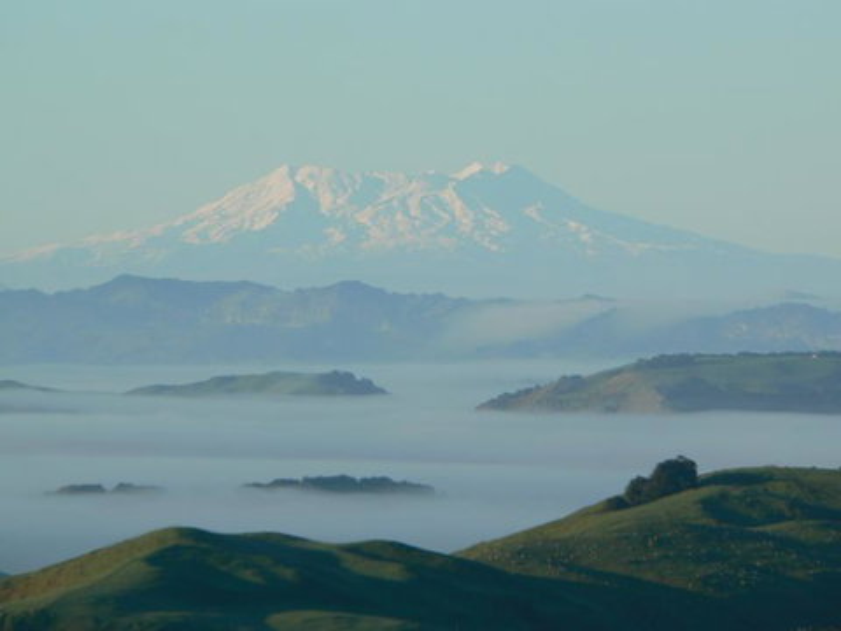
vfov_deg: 3.4
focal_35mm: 432
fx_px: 10495
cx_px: 420
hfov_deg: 4.6
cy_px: 316
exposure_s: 1/400
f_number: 5.6
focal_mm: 72
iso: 80
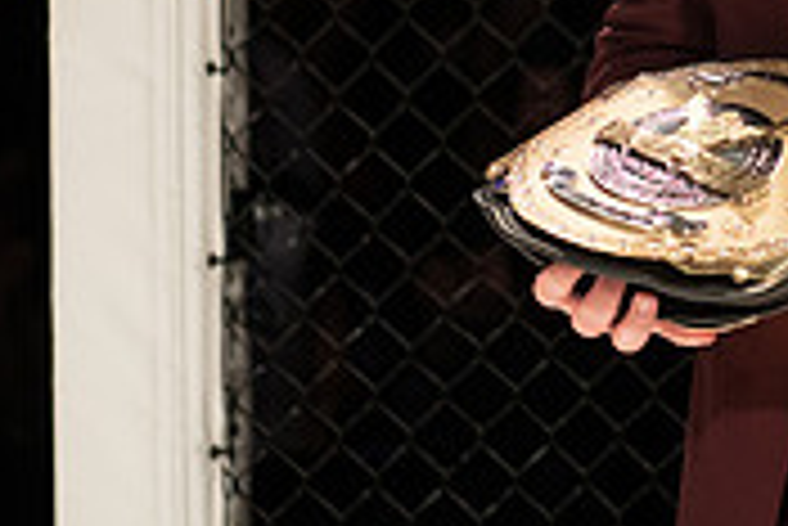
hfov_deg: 8.8
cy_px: -133
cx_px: 779
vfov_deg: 5.9
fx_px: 5082
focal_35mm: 232
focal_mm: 70
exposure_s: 1/1000
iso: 1800
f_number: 2.8
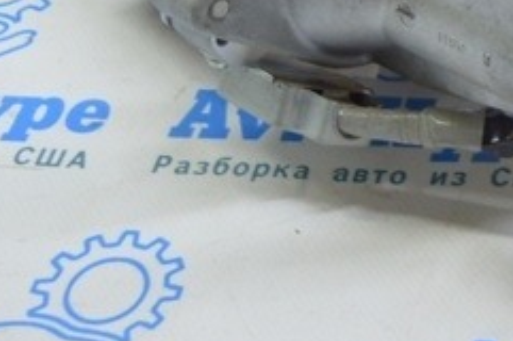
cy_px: -368
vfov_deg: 8.4
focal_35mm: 153
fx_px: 2177
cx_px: 754
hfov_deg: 12.8
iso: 400
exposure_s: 1/40
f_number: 4
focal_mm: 24
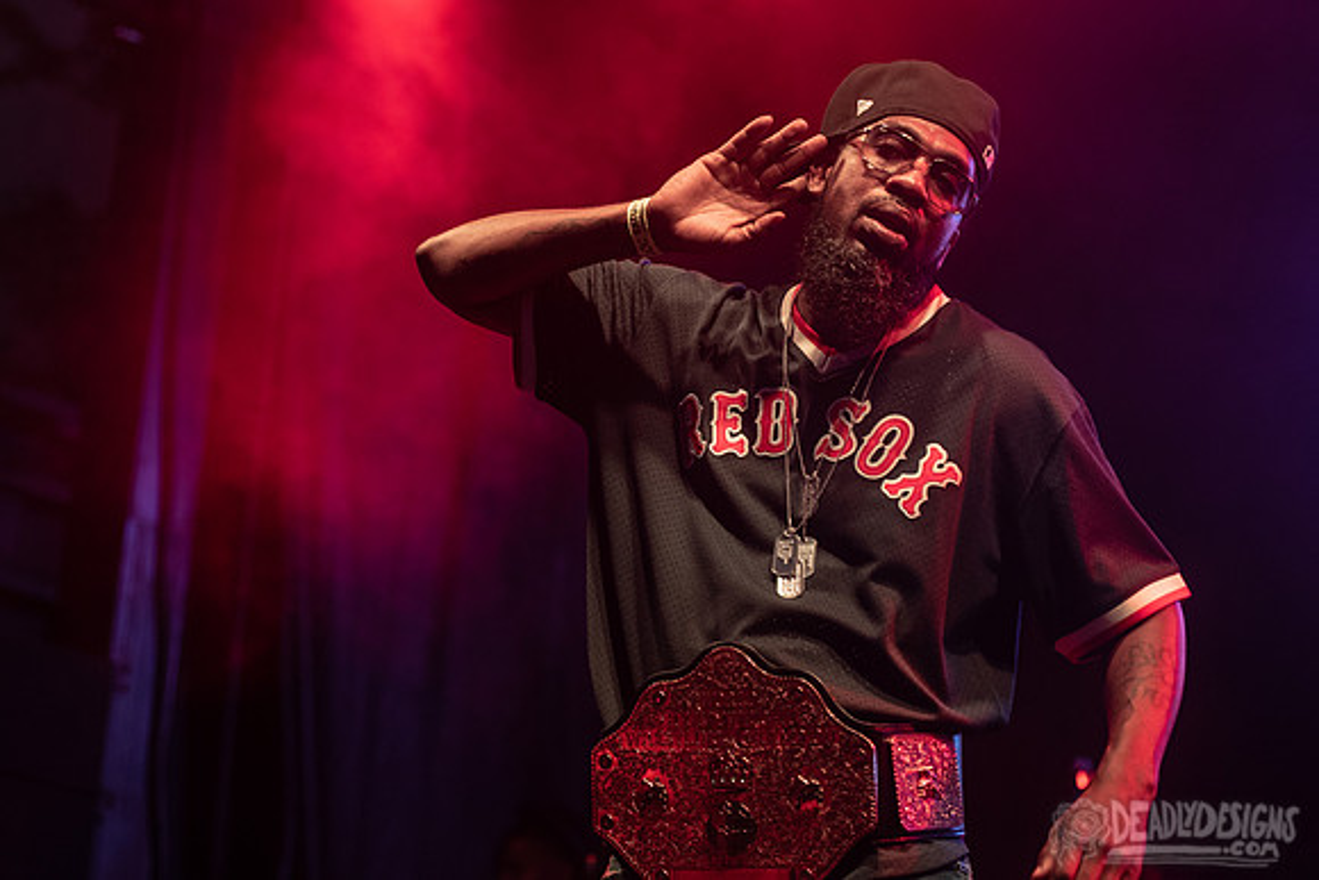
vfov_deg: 14.1
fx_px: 3561
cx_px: 619
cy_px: 346
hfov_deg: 21.0
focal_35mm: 97
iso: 1250
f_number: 3.5
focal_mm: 80
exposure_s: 1/125
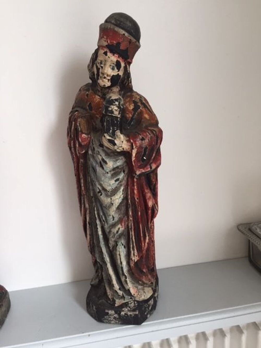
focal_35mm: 29
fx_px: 291
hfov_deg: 48.2
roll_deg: +1.9
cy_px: 174
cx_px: 130
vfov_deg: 61.7
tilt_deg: -15.1
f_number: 2.2
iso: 40
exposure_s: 1/33
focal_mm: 4.15
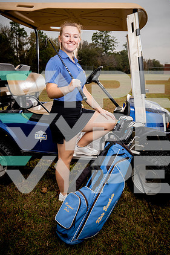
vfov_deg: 58.7
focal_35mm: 32
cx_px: 86
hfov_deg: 41.1
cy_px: 132
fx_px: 227
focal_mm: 30
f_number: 4.5
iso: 200
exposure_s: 1/250
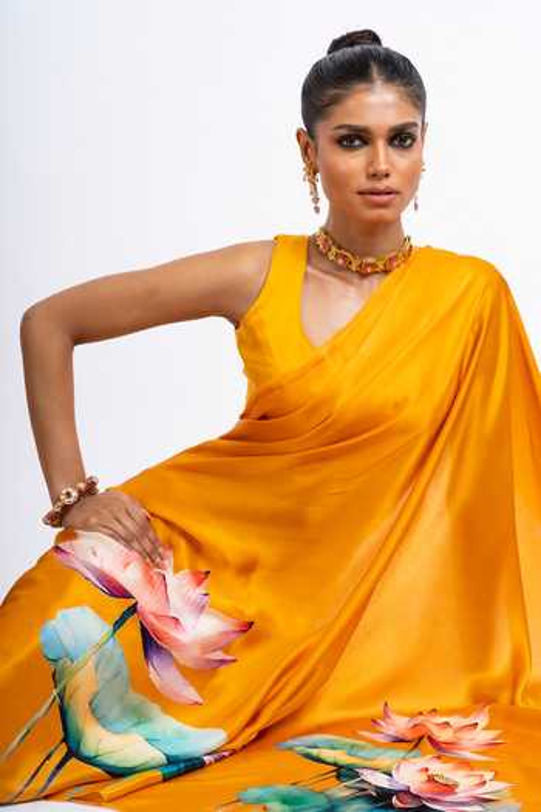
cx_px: 270
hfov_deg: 16.1
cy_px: 406
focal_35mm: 85
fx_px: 1916
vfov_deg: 23.9
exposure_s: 1/160
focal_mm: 85
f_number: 11
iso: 200
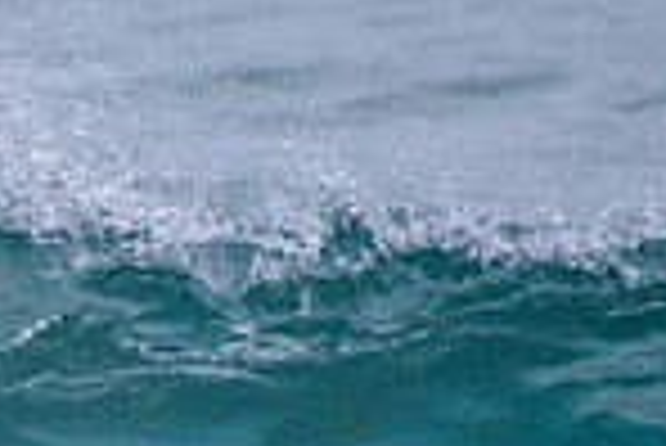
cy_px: 617
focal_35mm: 2398
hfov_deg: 0.9
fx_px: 44406
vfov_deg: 0.6
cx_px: -98
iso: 200
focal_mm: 500
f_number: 5.6
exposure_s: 1/2000
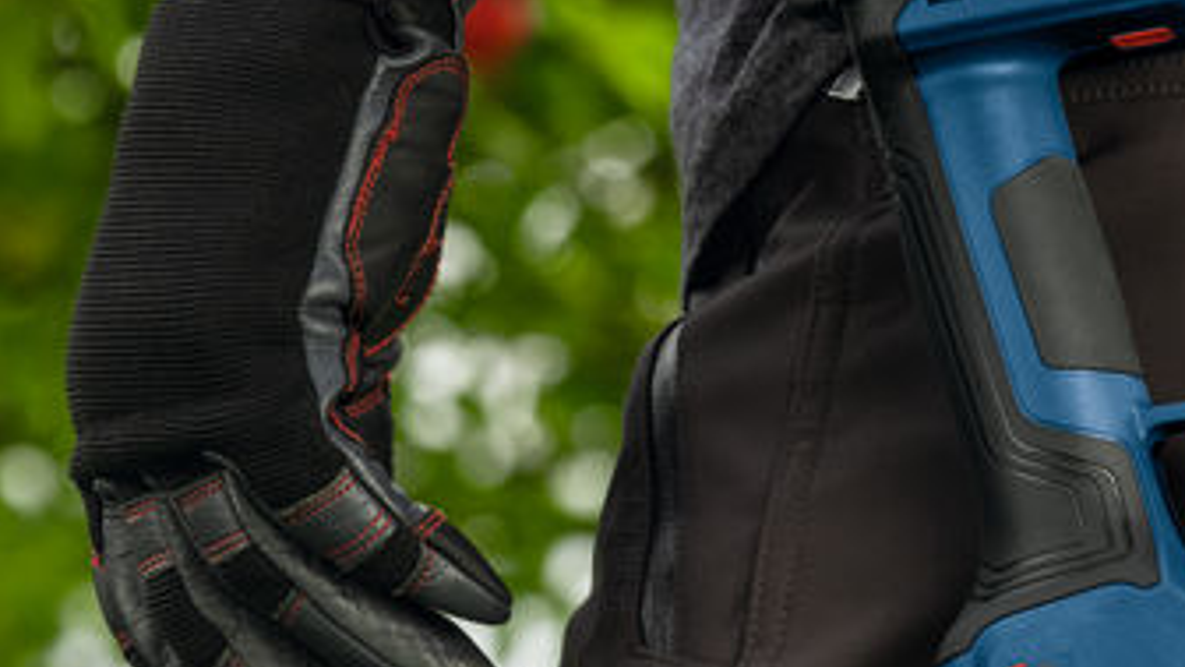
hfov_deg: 8.4
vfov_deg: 4.7
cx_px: 899
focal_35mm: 257
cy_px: 423
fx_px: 8075
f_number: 6.3
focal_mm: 103
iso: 400
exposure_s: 1/100
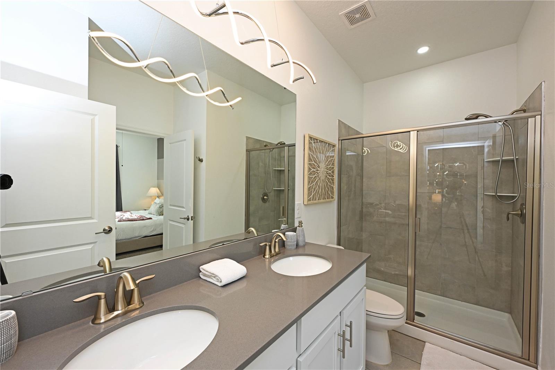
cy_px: 185
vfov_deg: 81.2
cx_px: 278
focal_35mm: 14
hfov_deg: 104.3
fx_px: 216
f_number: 9
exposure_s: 1/60
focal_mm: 14
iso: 800
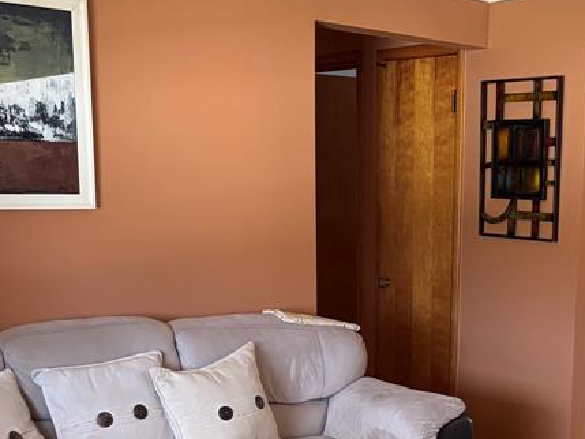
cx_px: 483
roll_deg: -1.5
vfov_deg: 23.2
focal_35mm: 62
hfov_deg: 30.3
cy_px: 376
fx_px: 1048
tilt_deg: -10.1
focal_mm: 5.96
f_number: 1.6
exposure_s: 1/120
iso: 200
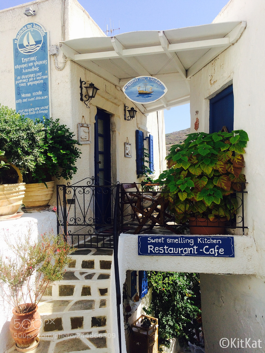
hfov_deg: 48.2
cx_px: 132
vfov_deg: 61.7
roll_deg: +1.1
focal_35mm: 29
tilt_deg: -0.4
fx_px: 296
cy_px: 176
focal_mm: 4.15
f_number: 2.2
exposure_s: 1/1325
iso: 32
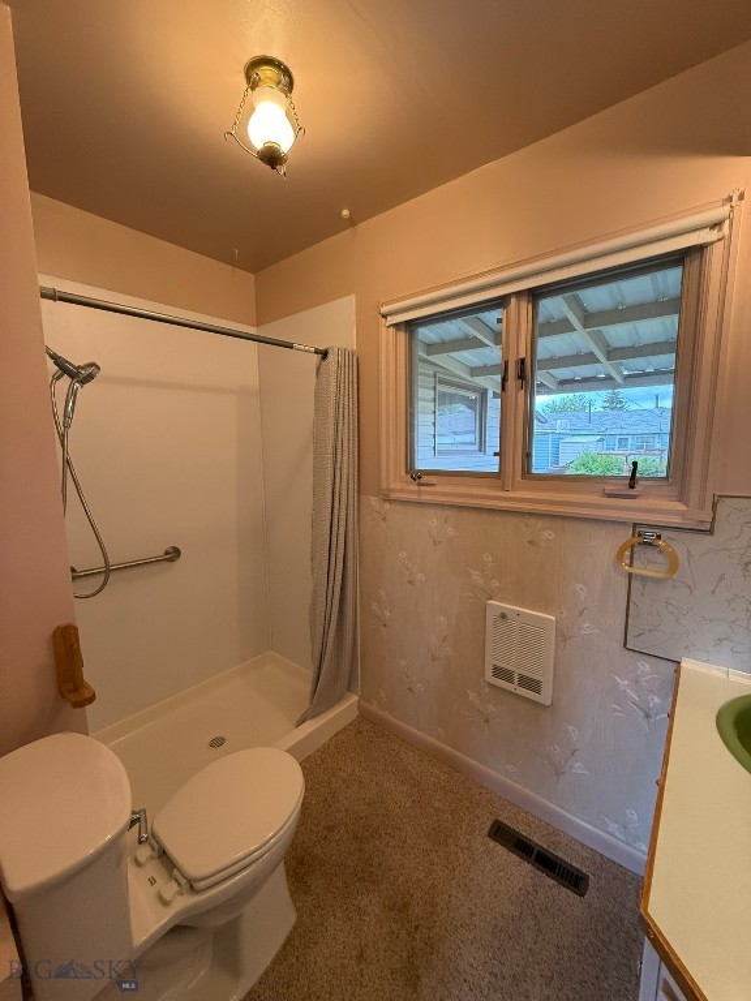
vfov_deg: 102.1
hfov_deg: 85.7
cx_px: 376
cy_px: 500
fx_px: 405
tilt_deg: -6.3
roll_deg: -0.8
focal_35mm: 14
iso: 320
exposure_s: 1/120
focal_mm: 2.22
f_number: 2.2
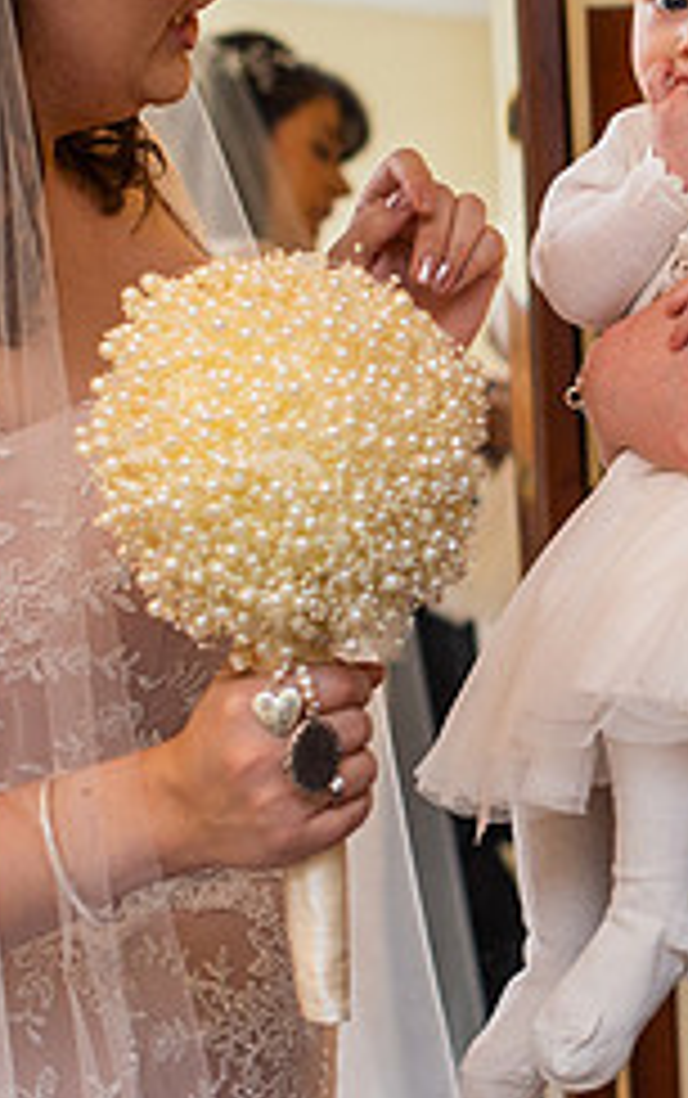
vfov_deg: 13.5
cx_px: 784
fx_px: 4639
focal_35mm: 155
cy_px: 377
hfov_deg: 8.4
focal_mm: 35
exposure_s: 1/100
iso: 160
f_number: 2.5
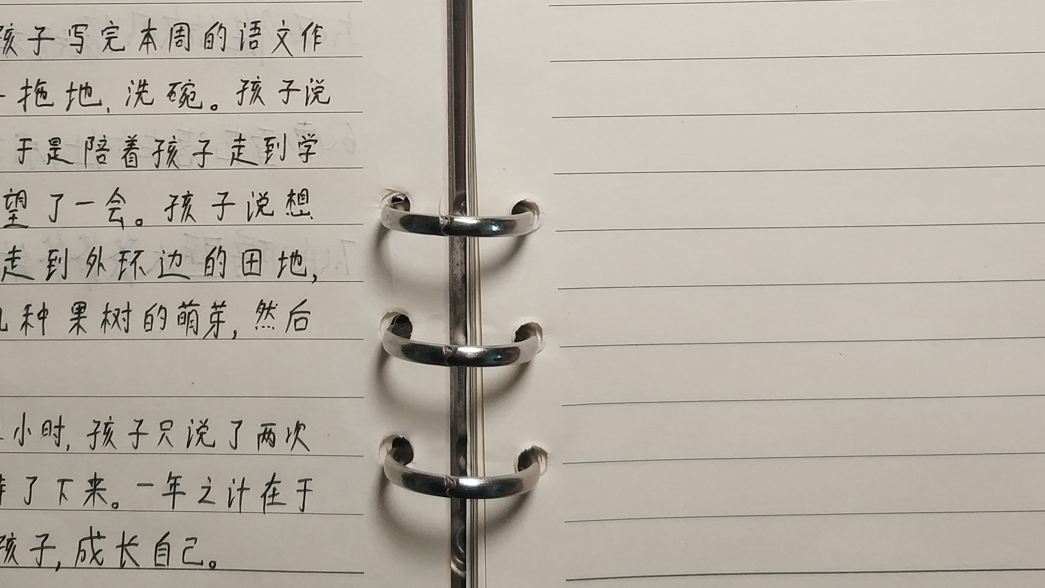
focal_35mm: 62
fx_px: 1718
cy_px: 33
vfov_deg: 19.0
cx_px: 401
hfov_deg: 33.7
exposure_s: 1/50
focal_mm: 4.5
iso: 147
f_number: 2
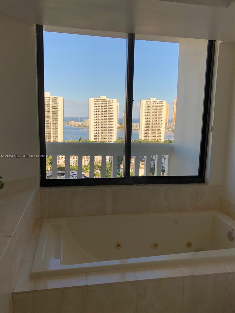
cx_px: 118
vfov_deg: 63.4
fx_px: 253
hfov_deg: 49.7
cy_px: 156
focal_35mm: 28
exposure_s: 1/648
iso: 20
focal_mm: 3.99
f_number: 1.8
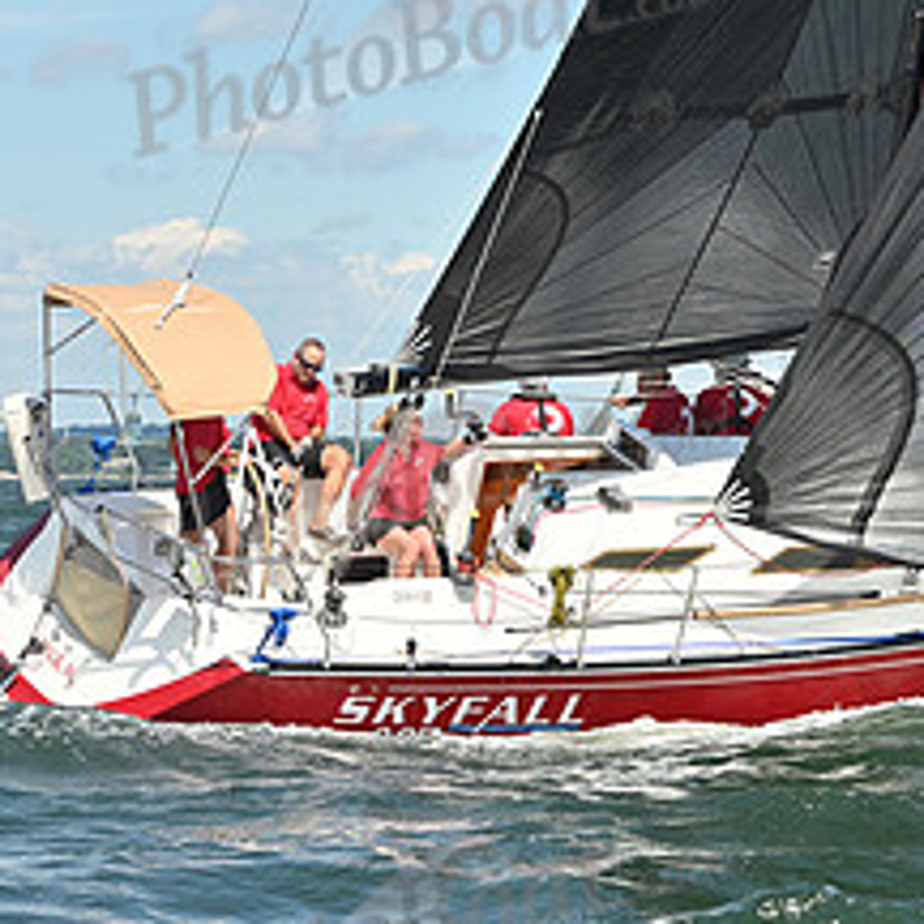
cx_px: 954
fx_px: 5164
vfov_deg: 10.2
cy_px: 207
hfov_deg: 10.1
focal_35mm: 171
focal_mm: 75
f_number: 8
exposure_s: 1/1250
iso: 250
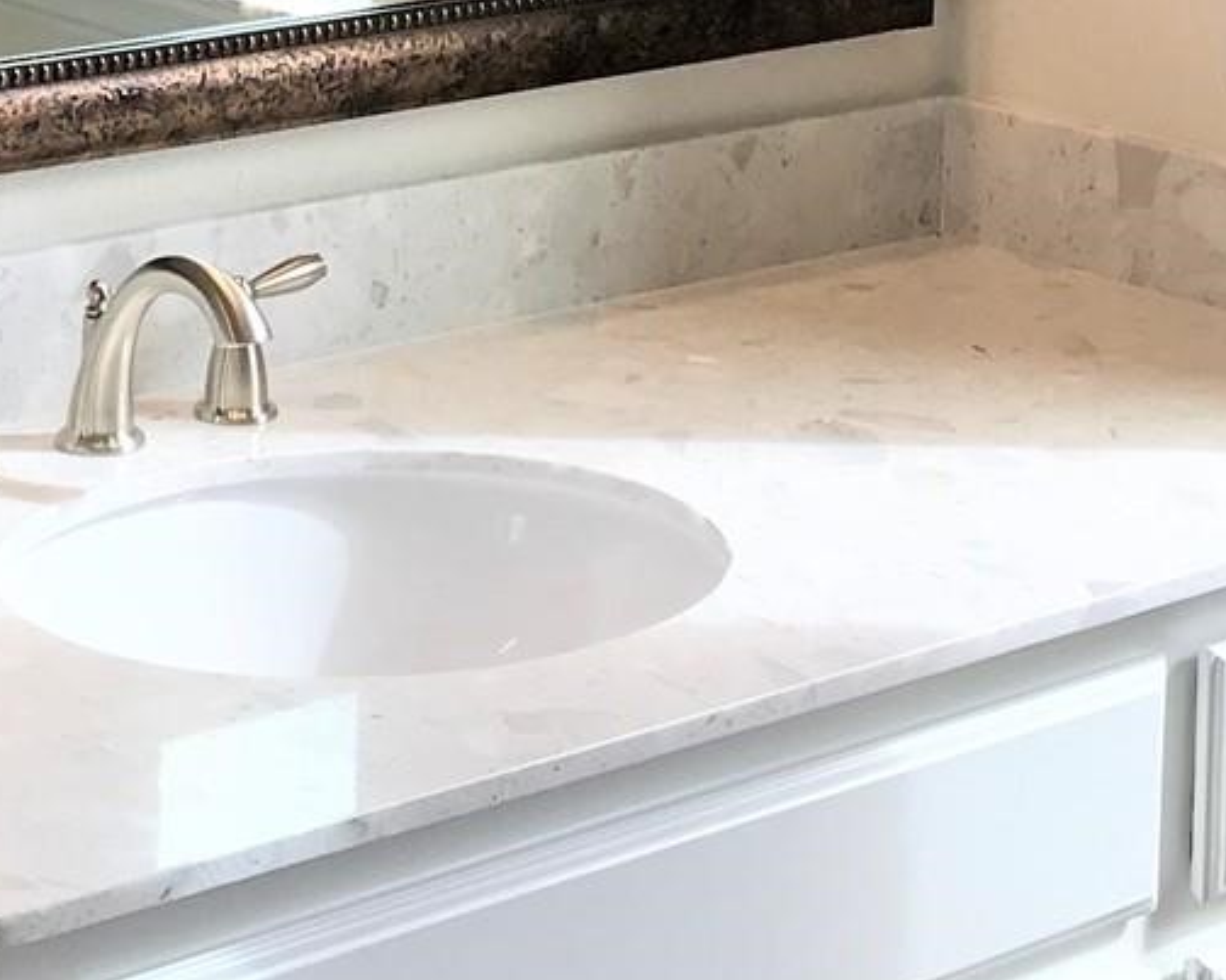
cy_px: -277
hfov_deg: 17.0
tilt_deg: -6.3
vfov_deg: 13.4
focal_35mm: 111
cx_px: 61
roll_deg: -0.9
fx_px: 4027
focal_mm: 3.99
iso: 20
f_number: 1.8
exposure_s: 1/292
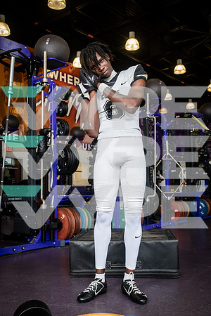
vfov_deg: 50.7
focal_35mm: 38
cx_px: 106
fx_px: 334
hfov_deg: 35.1
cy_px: 158
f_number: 5.6
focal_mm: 38
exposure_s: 1/250
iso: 500
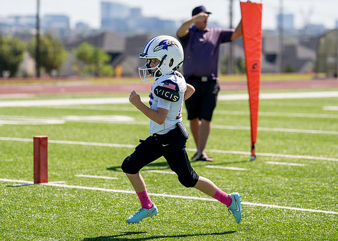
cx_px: 164
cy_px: 105
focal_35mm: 163
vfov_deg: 8.8
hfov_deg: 12.3
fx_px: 1568
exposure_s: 1/4000
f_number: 2.8
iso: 200
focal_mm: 126
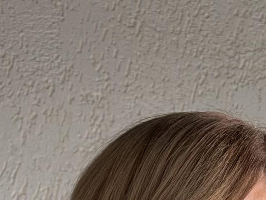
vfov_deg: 6.0
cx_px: 180
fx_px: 1744
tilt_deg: -21.6
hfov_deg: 8.7
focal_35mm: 227
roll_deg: -11.8
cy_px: 612
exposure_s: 1/84
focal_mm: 6.76
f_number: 1.78
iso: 100
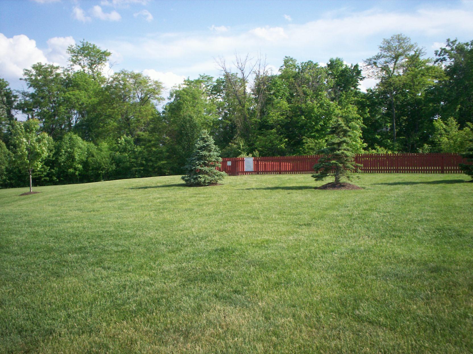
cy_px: 177
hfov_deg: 51.4
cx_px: 236
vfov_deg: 39.7
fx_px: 492
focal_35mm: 36
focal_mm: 6
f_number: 4.5
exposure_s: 1/397
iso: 100
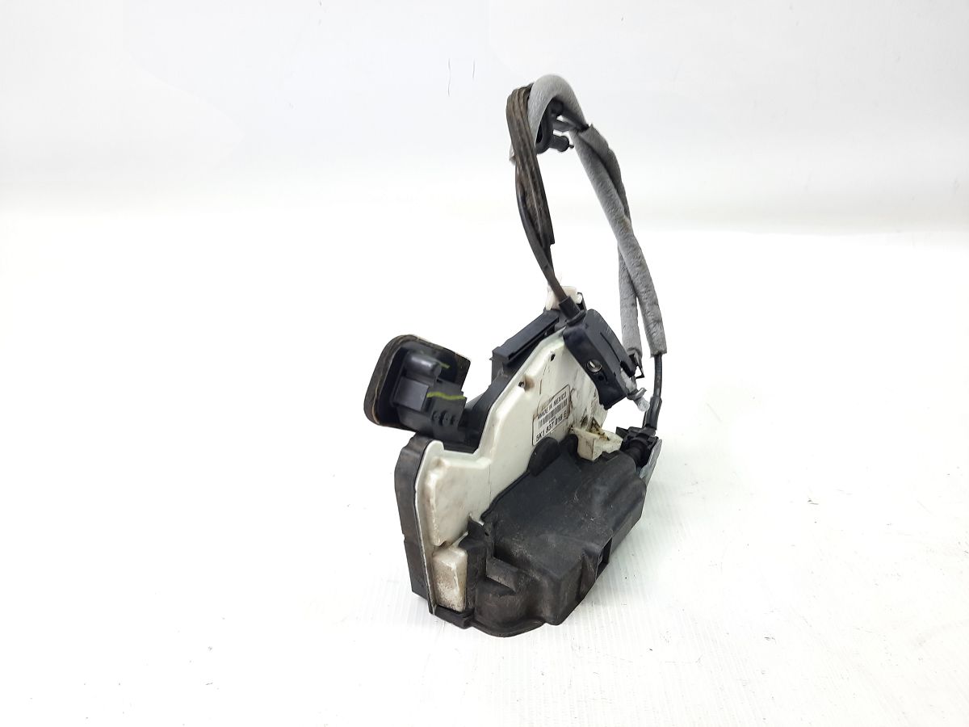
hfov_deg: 69.4
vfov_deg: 54.9
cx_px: 484
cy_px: 364
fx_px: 700
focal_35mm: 25
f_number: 2
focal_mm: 4.6
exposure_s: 1/50
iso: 80
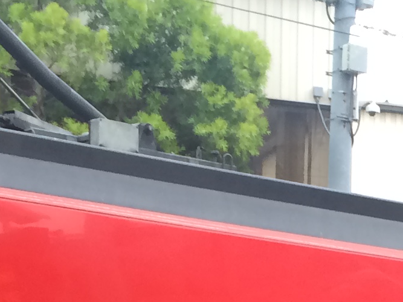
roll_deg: -0.7
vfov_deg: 9.7
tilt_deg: -3.8
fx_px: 1653
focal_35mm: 142
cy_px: 612
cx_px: 491
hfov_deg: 13.5
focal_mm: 4.15
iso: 40
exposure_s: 1/30
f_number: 2.2
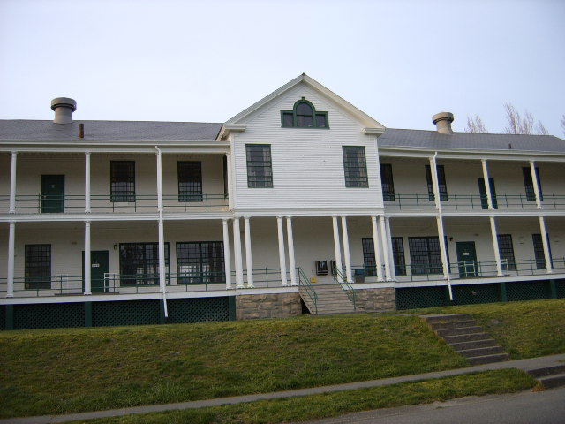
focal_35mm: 35
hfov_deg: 52.6
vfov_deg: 40.7
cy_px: 212
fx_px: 571
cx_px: 282
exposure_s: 1/180
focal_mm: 5.8
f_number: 2.8
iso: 50
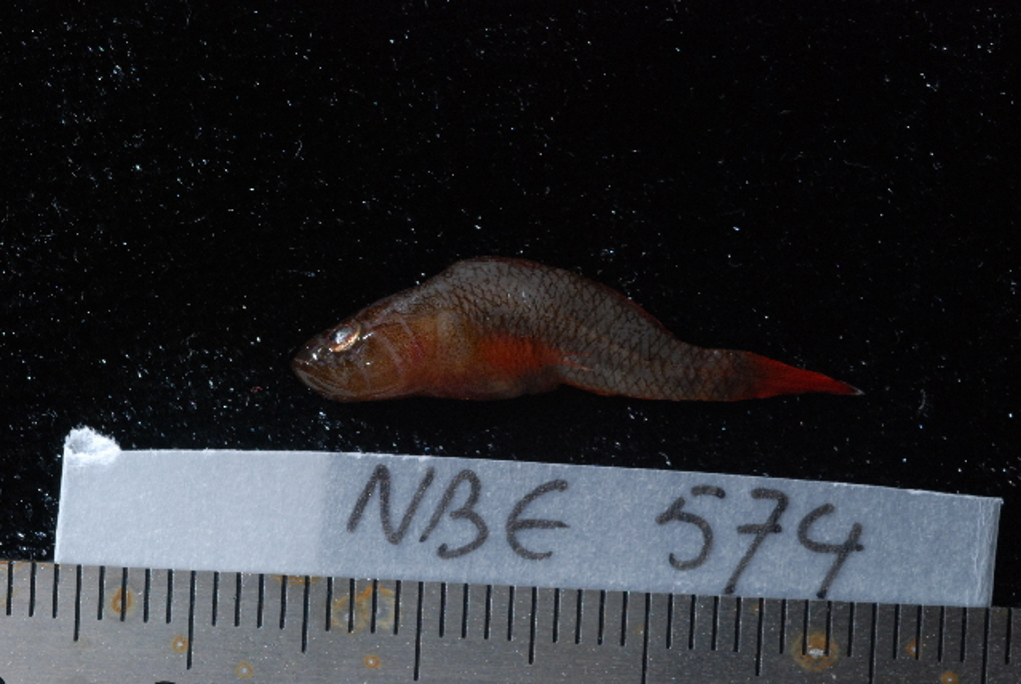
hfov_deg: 22.6
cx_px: 510
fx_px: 2556
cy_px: 342
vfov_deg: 15.2
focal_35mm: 90
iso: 800
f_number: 25
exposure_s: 1/60
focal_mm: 60
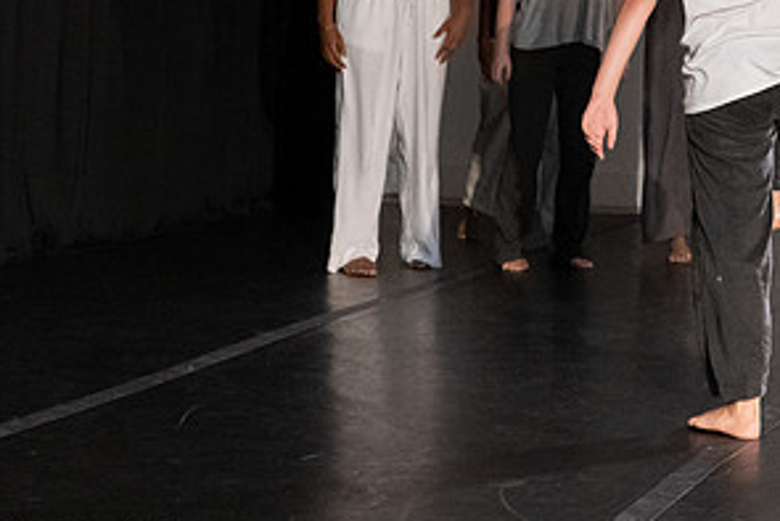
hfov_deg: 15.7
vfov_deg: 10.6
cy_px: 22
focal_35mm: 129
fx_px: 2796
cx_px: 718
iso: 6400
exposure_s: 1/320
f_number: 4
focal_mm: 48
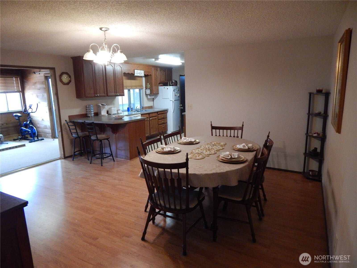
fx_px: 227
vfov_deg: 61.1
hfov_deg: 76.4
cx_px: 178
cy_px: 134
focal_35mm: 22
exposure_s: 1/20
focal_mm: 4
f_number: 3
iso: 400
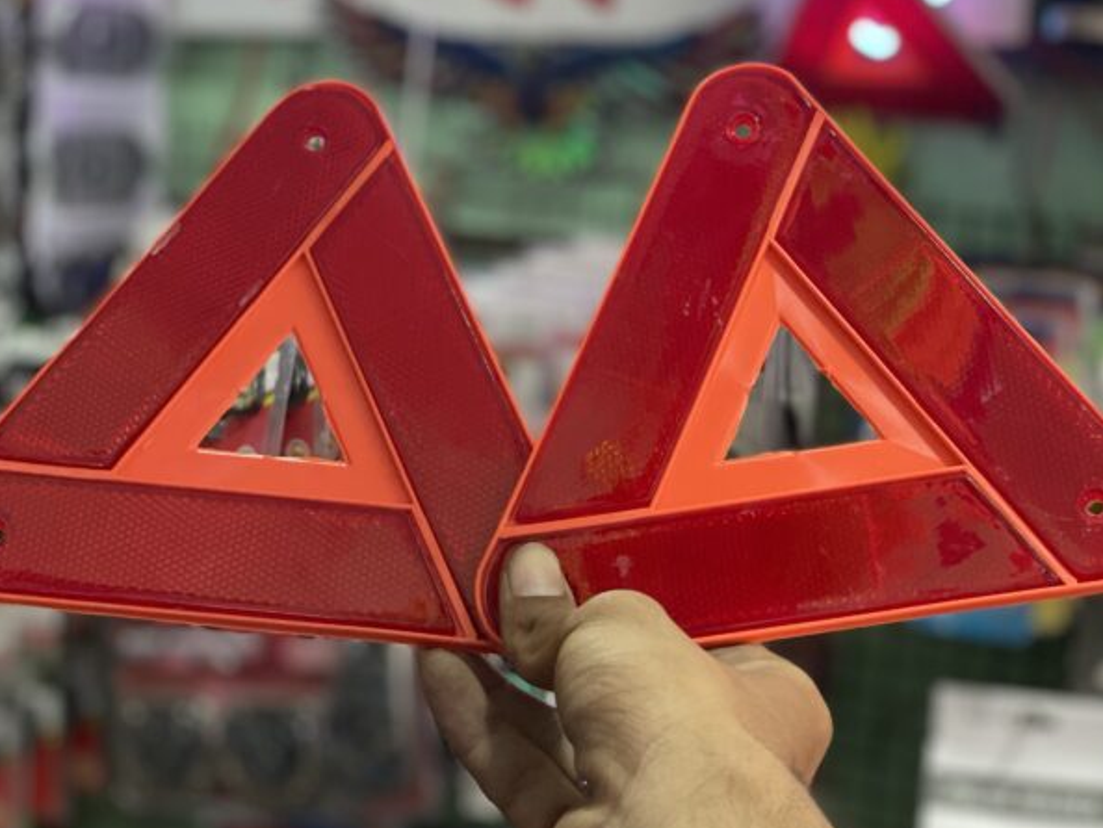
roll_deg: -2.9
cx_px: 550
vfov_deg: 20.9
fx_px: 2231
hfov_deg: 27.8
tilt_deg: -2.1
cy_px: 262
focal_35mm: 70
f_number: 2
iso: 125
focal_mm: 6
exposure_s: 1/33
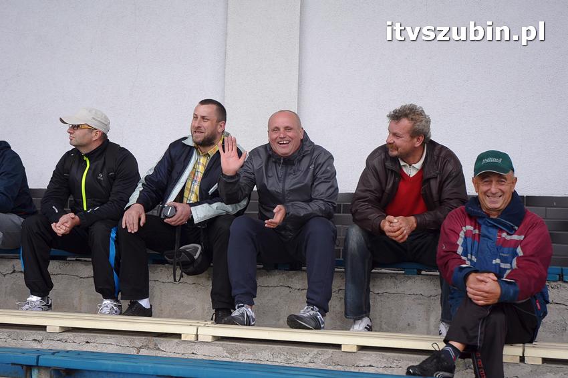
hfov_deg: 35.1
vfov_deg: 23.7
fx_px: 898
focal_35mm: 57
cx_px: 284
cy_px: 189
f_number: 5
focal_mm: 38
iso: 200
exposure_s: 1/100
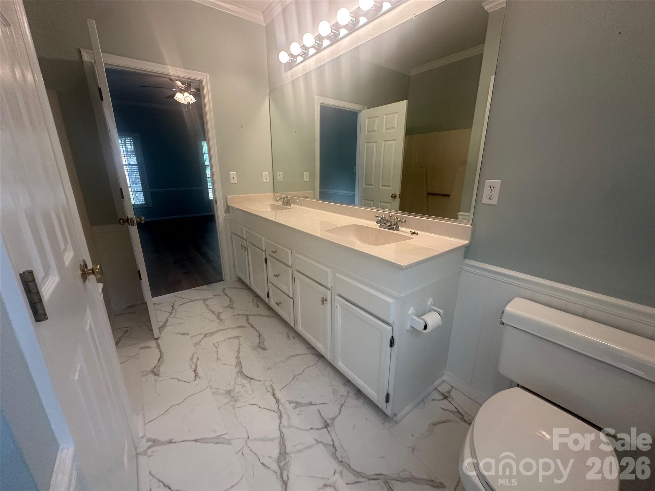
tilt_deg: -15.9
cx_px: 328
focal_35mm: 14
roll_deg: +0.5
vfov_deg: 85.7
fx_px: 265
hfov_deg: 102.1
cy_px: 246
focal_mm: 2.22
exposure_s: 1/120
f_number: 2.2
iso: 200
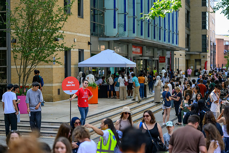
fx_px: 542
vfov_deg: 16.0
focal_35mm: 85
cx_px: 114
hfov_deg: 23.8
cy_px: 76
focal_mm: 85
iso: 2500
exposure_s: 1/6400
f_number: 1.8
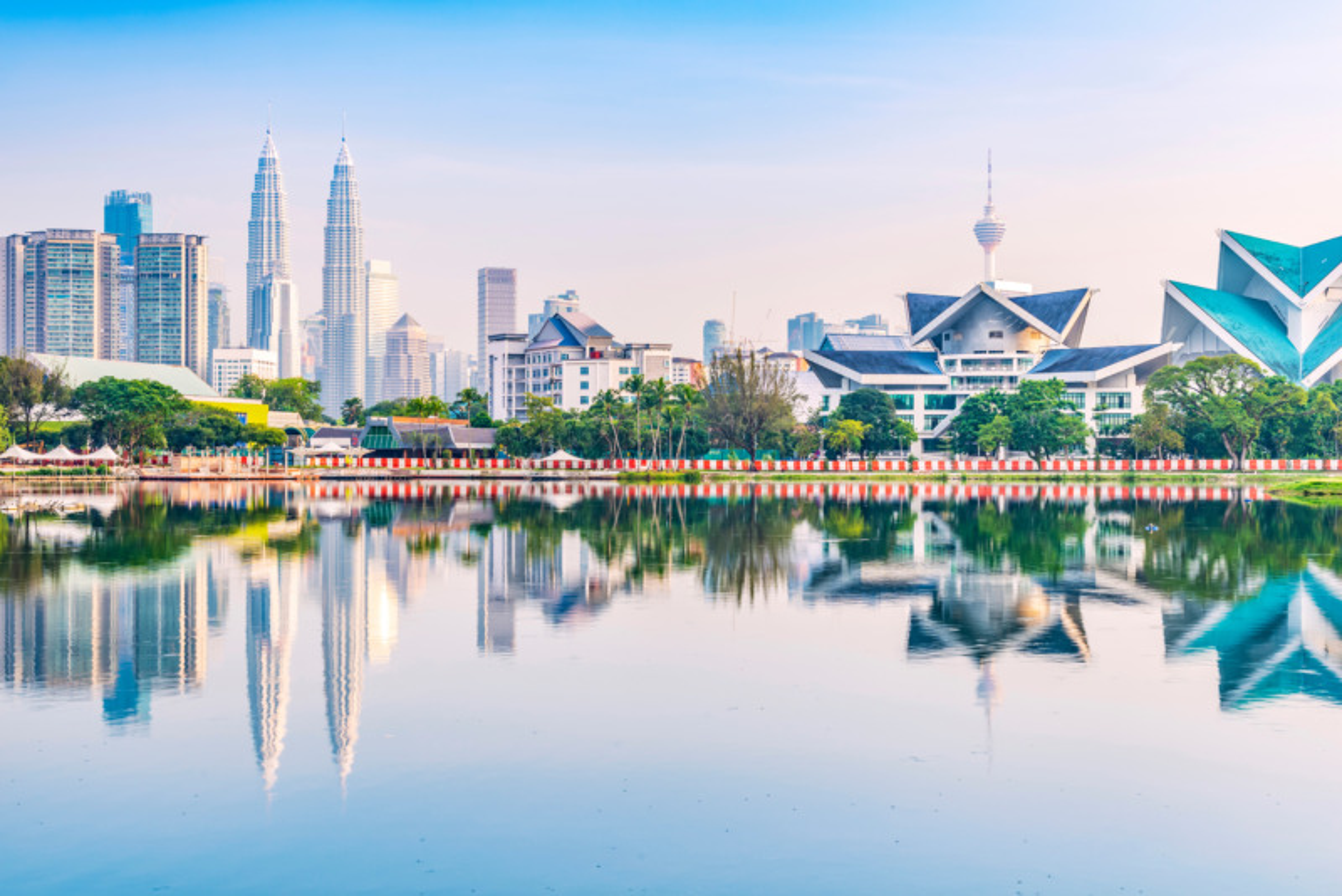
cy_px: 448
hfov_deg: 39.6
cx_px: 671
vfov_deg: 27.0
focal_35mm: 50
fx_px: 1864
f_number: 8
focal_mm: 50
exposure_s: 1/8
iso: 100
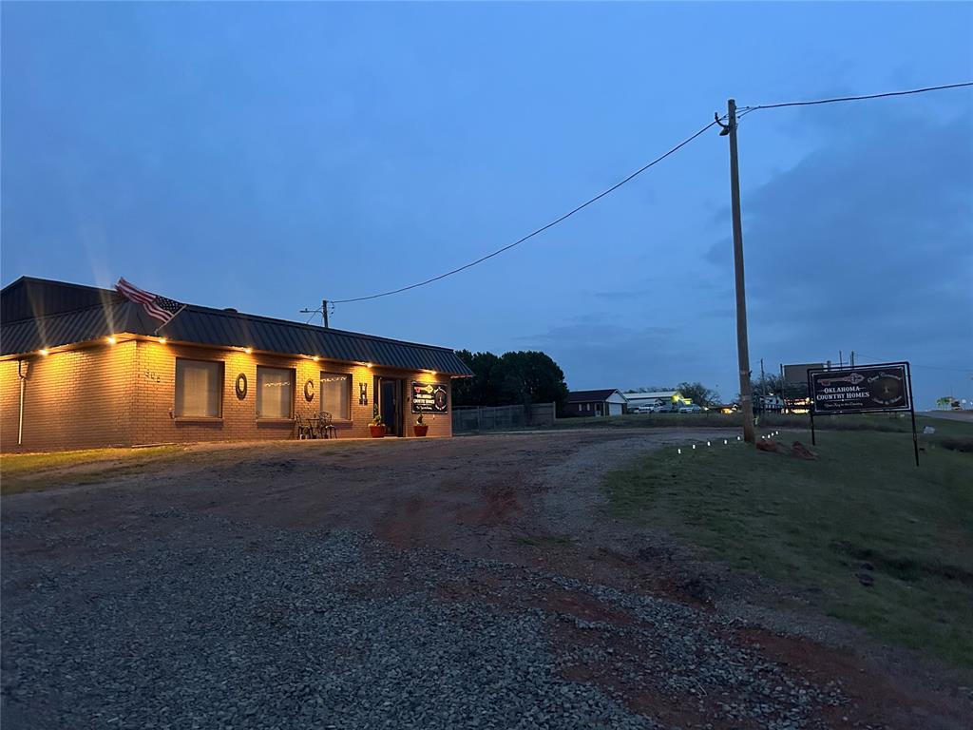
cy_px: 365
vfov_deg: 53.1
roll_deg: +1.5
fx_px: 731
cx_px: 486
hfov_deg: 67.3
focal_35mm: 26
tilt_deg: +7.3
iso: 640
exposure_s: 1/30
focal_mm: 5.7
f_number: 1.5
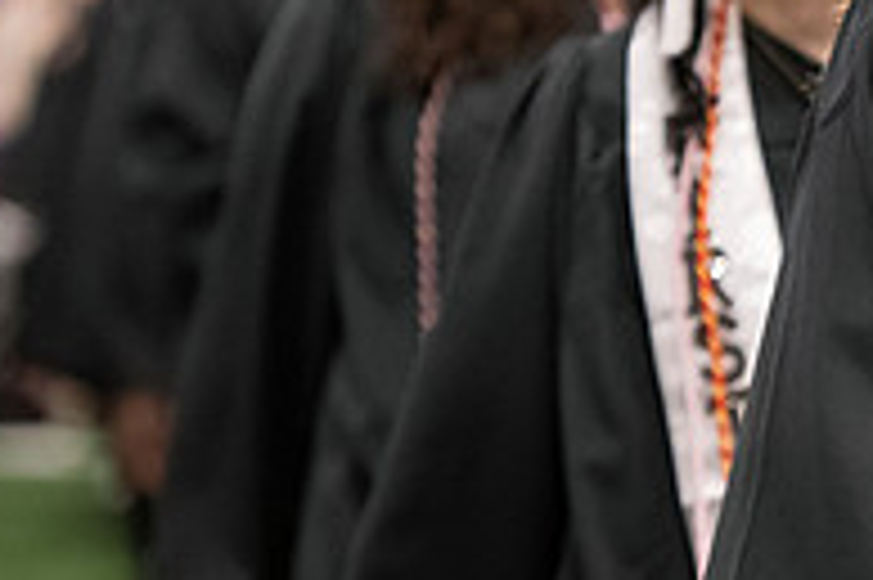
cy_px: -124
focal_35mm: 404
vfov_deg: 3.4
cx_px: 1166
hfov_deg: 5.1
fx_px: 9788
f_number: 3.2
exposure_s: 1/200
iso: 3200
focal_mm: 135
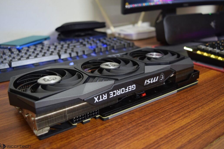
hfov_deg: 53.1
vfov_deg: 36.9
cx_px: 112
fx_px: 224
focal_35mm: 36
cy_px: 74
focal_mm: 24
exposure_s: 1/10
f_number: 4
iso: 400
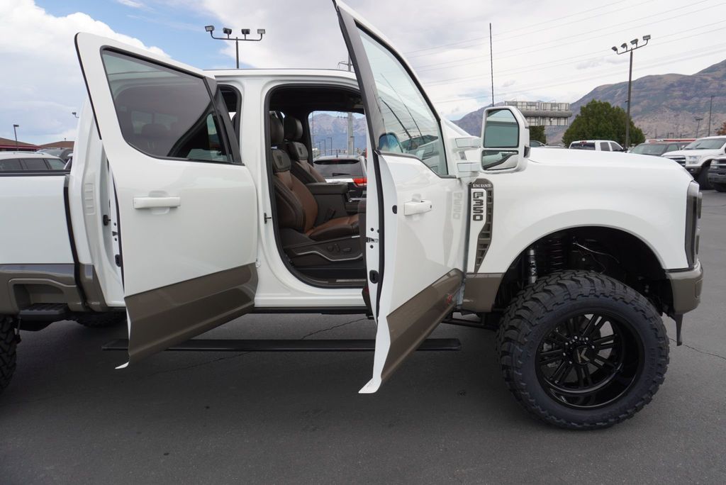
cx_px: 363
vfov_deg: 53.2
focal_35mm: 24
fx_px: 484
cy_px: 242
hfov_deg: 73.7
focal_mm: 16
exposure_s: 1/200
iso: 100
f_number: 7.1
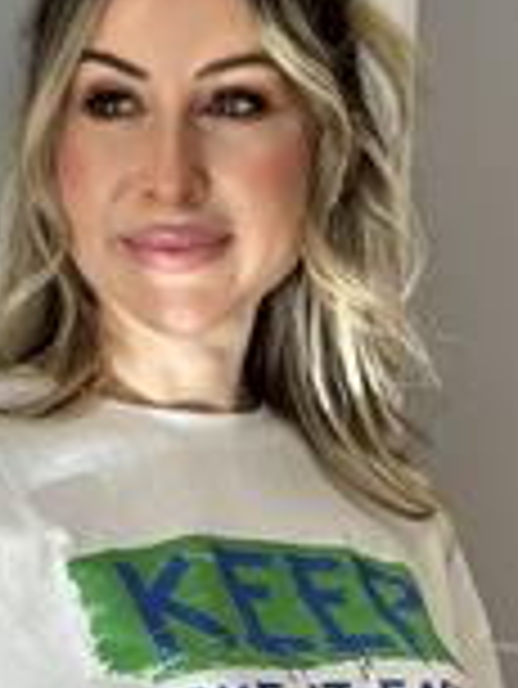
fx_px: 3248
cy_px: 868
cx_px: 131
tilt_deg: -6.9
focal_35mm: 163
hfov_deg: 9.1
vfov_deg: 11.8
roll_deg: -1.6
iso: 80
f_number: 1.78
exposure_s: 1/310
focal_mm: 6.86
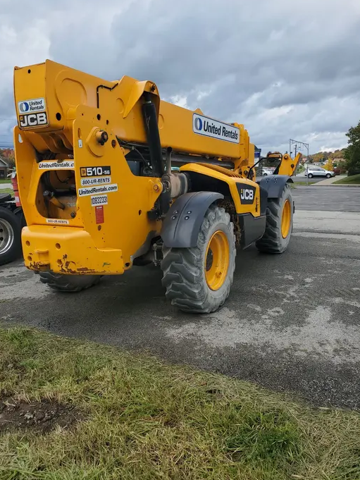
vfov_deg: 63.4
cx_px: 169
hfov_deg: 49.7
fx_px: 388
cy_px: 248
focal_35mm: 28
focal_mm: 4.3
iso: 50
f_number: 2.4
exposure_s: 1/1018
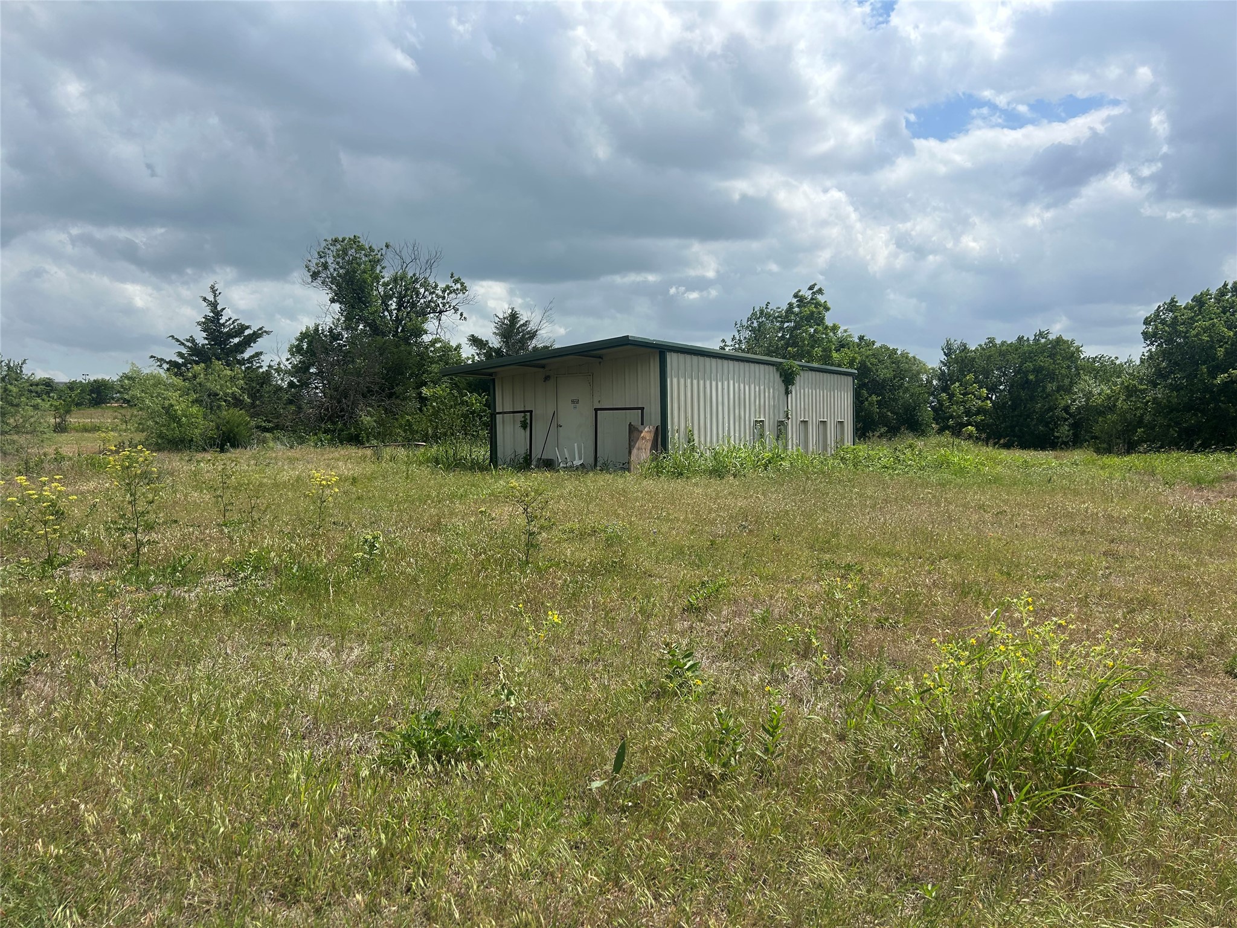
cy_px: 464
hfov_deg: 67.3
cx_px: 618
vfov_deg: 53.1
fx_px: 929
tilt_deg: -3.5
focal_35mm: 26
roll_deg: +0.0
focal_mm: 5.7
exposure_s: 1/6211
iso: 50
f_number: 1.5
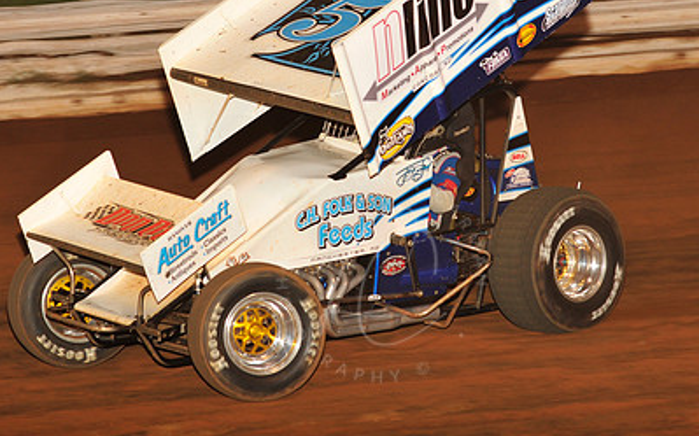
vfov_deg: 7.1
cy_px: 116
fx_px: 3523
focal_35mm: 185
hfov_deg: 11.3
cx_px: 380
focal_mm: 125
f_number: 6.3
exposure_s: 1/320
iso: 800
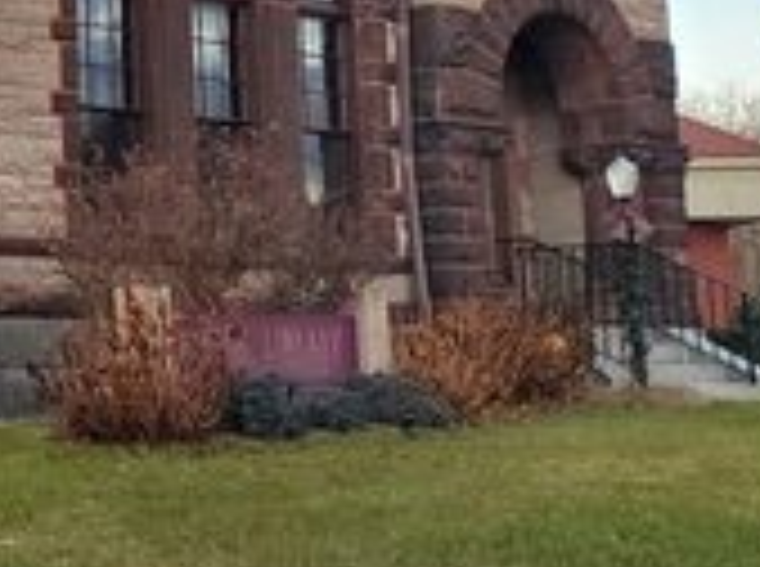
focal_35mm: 74
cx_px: -180
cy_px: 9
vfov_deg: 19.3
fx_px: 1621
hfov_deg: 23.8
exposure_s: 1/120
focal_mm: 4.3
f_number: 2.4
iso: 80
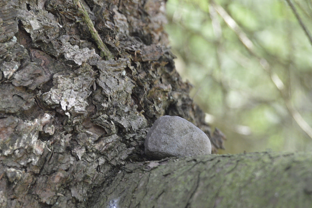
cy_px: 132
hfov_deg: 11.7
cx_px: 184
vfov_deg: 7.8
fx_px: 1525
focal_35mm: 176
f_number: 5.6
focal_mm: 55
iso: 400
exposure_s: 1/80
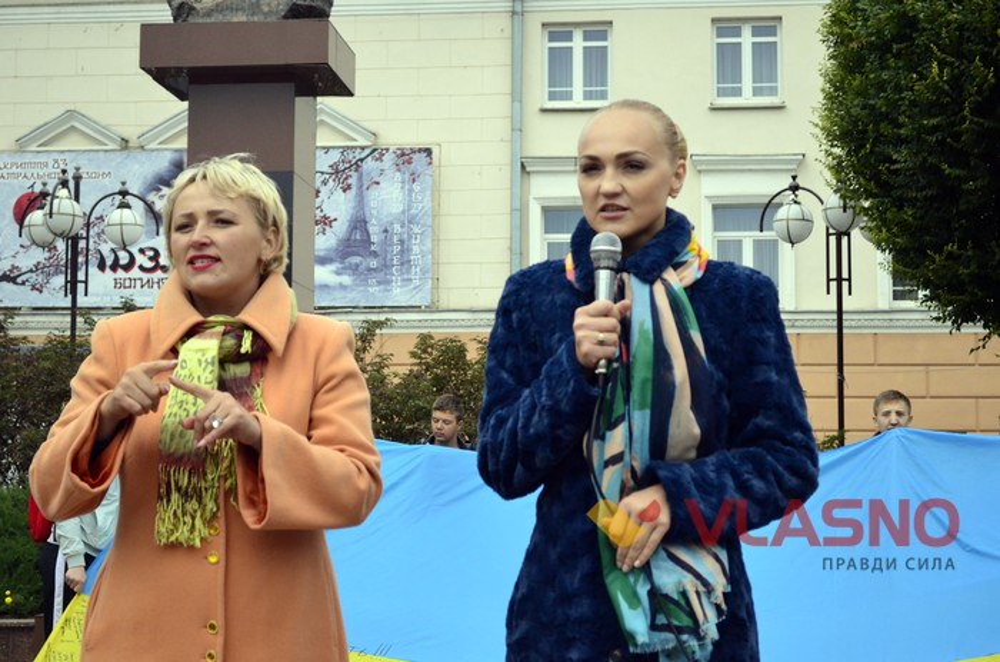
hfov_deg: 29.3
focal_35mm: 69
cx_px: 500
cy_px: 331
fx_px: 1912
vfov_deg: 19.6
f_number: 5.3
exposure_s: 1/2000
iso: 1800
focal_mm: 46
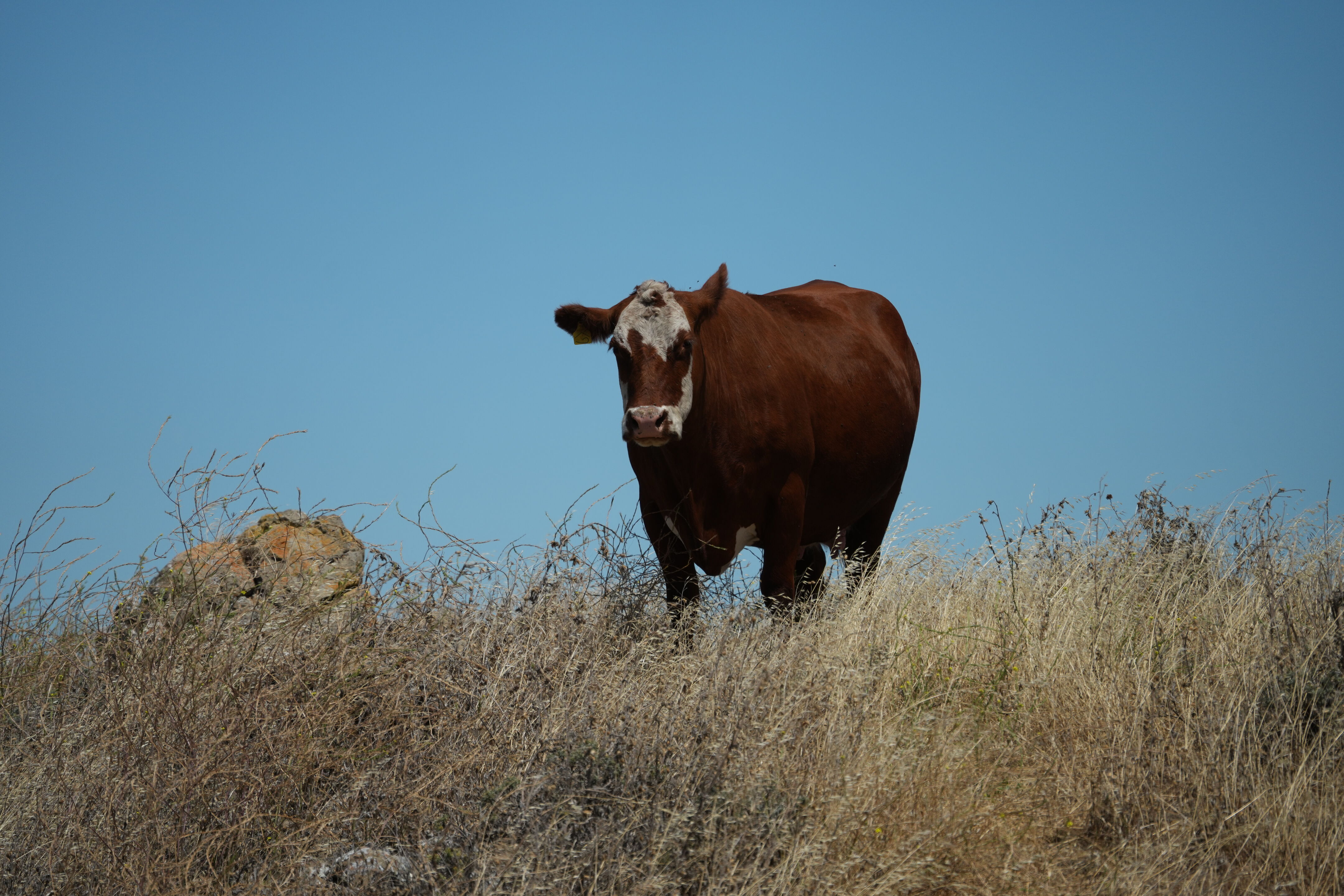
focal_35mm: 400
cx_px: 672
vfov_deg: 3.4
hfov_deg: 5.2
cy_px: 448
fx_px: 14932
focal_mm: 400
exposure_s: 1/2000
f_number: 6.3
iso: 250
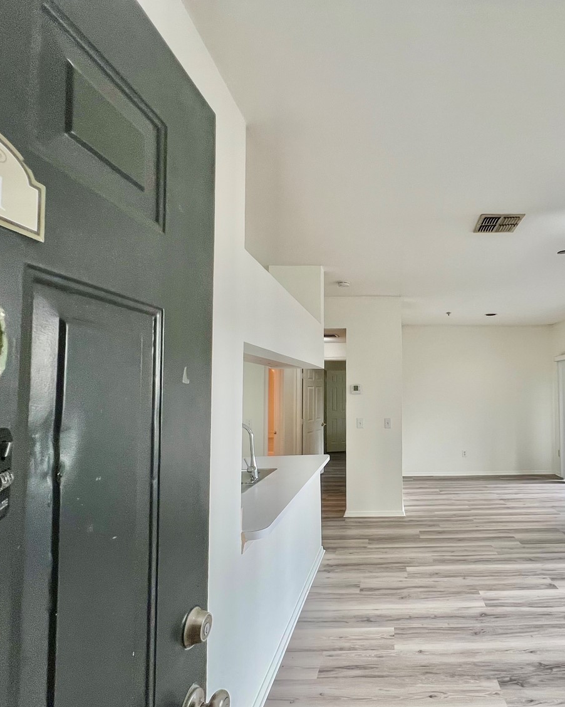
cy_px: 374
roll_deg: +0.4
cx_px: 395
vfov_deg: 86.3
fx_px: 376
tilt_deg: +2.3
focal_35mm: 18
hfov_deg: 70.7
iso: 80
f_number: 1.8
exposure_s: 1/120
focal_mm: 1.57
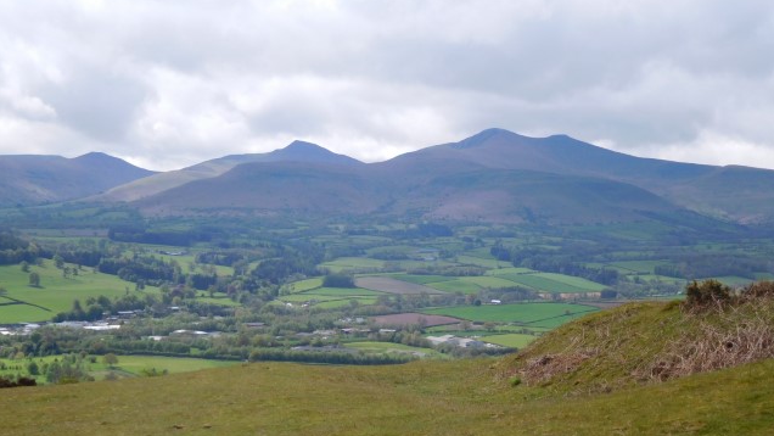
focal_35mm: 68
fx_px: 1396
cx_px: 387
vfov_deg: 17.7
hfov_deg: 31.0
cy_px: 285
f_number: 4.4
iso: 125
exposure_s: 1/800
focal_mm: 11.1
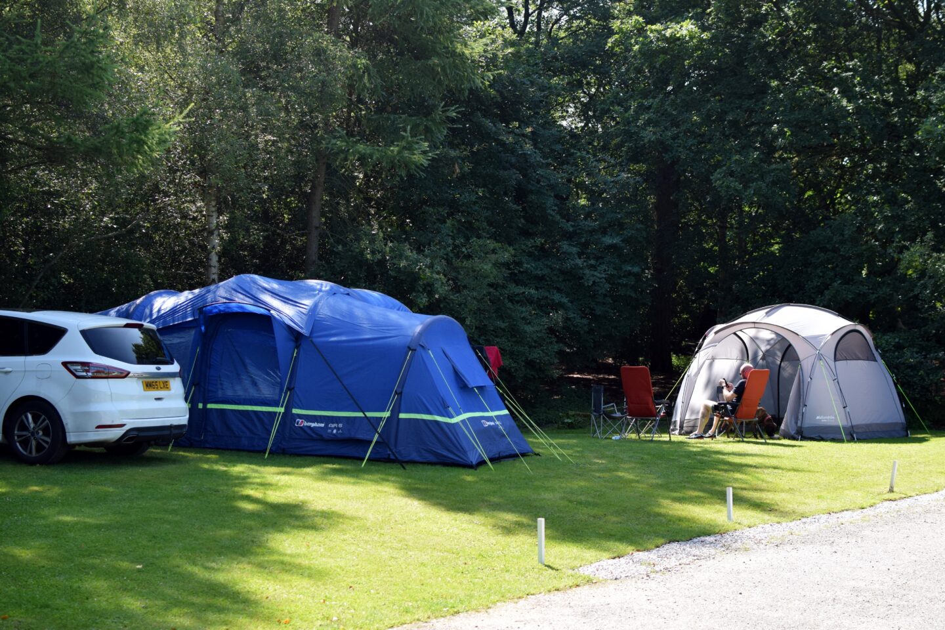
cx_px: 472
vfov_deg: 25.8
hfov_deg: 37.9
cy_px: 315
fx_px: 1378
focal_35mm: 52
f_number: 4.5
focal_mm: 35
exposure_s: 1/1000
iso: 400
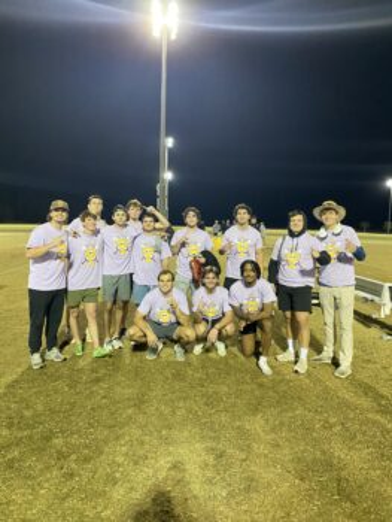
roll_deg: -0.8
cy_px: 261
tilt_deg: -4.3
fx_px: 392
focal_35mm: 26
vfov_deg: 67.3
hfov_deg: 53.1
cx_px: 196
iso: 400
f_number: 1.8
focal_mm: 4.25
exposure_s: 1/60
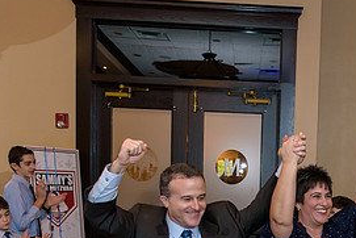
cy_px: 235
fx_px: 594
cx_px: 293
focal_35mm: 60
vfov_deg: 21.9
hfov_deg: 32.3
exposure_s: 1/125
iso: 1600
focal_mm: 28
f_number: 3.2
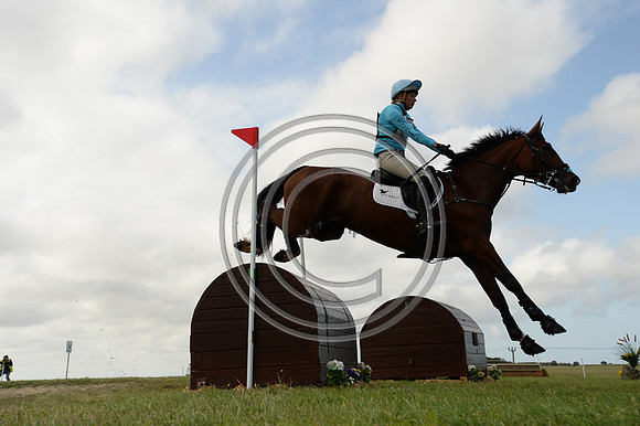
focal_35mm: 40
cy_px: 213
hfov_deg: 48.5
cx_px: 320
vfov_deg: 33.4
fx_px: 711
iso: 1000
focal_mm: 40
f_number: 7.1
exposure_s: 1/3200
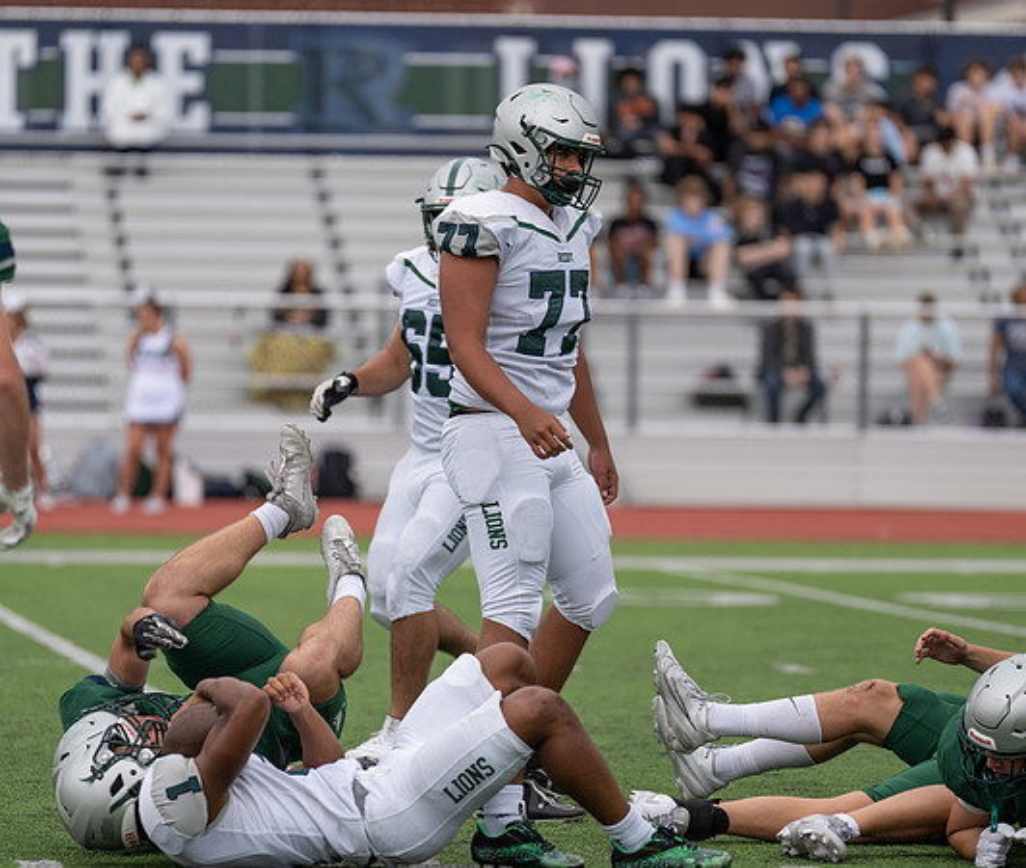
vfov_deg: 5.9
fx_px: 8430
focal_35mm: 271
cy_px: 449
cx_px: 464
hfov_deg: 7.0
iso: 250
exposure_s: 1/1250
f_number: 2.8
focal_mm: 200
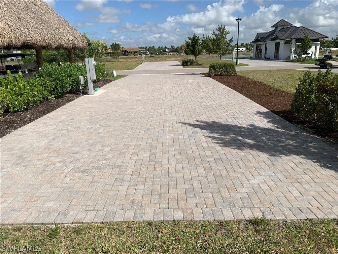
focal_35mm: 26
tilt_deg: -16.9
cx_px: 169
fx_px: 254
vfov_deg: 53.1
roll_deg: +1.7
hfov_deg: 67.3
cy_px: 127
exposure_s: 1/4274
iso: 25
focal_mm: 4.25
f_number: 1.8
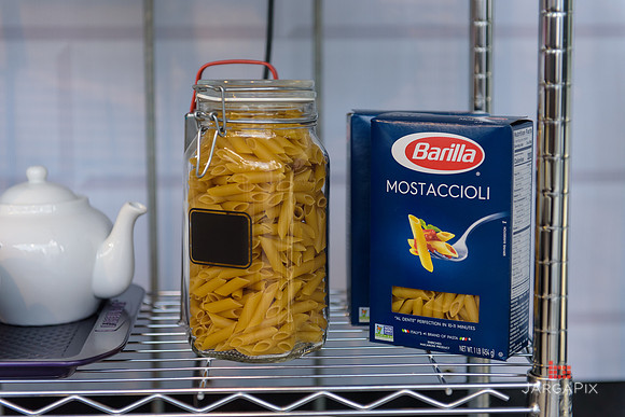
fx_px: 1216
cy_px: 208
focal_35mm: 70
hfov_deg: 28.8
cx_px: 312
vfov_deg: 19.5
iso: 400
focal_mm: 70
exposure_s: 1/800
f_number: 3.2
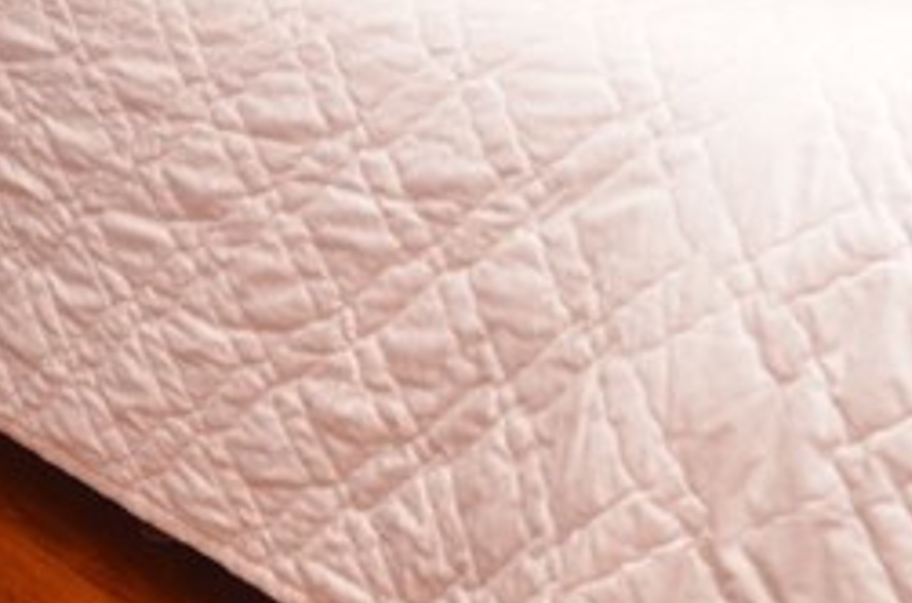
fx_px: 1643
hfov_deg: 30.8
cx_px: 623
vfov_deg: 19.0
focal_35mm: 65
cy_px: -216
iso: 800
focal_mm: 10
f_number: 4
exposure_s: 1/60
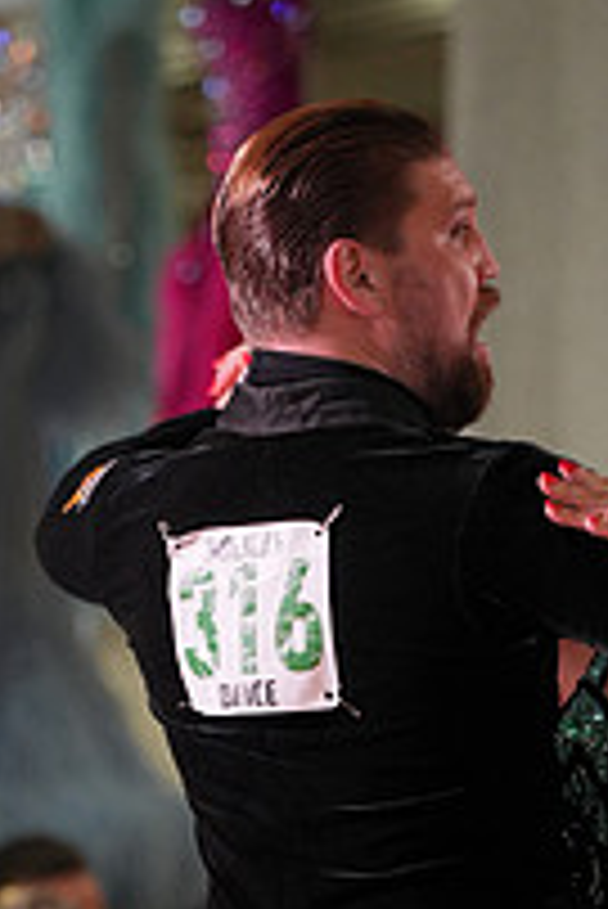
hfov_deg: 2.9
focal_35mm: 470
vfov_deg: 4.4
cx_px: 218
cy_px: 1260
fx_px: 11885
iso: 2000
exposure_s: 1/500
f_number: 4
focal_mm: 164
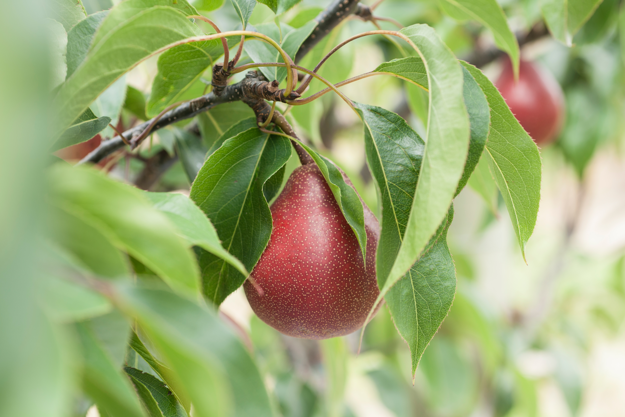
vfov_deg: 22.6
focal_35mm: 60
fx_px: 1042
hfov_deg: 33.4
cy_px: 208
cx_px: 312
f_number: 5.6
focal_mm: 60
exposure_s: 1/125
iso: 200
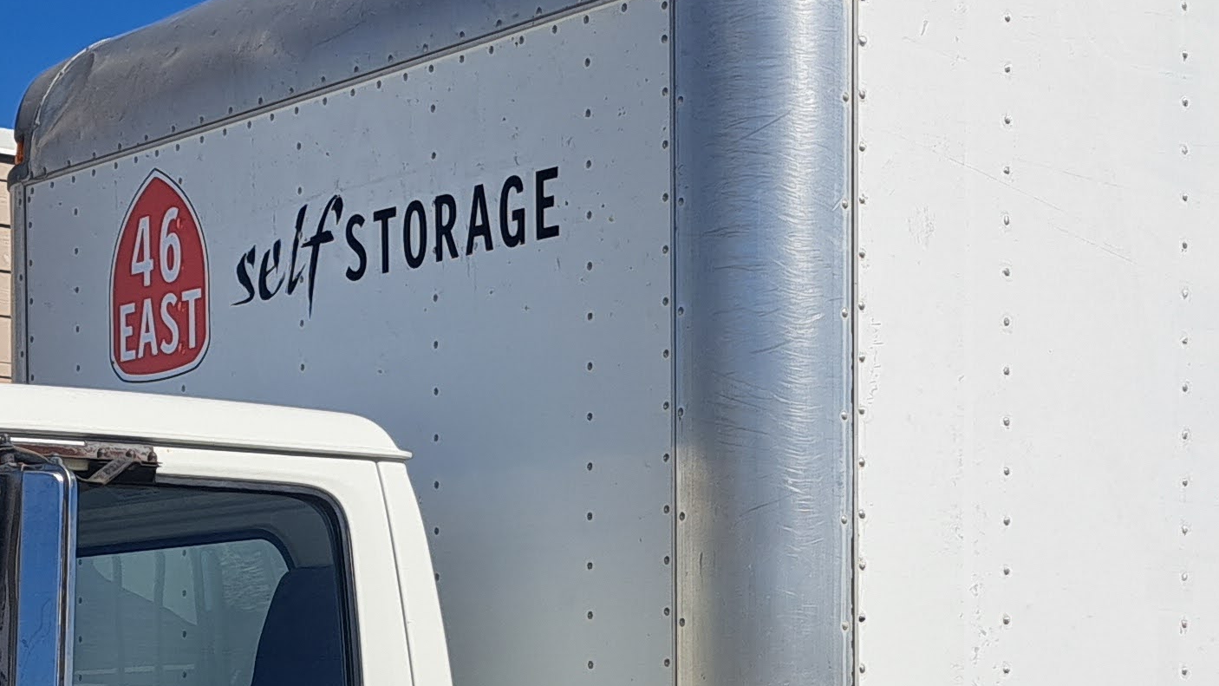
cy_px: 798
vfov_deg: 13.7
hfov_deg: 24.7
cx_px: 596
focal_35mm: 86
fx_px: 2780
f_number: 1.8
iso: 50
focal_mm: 5.23
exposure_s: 1/2288
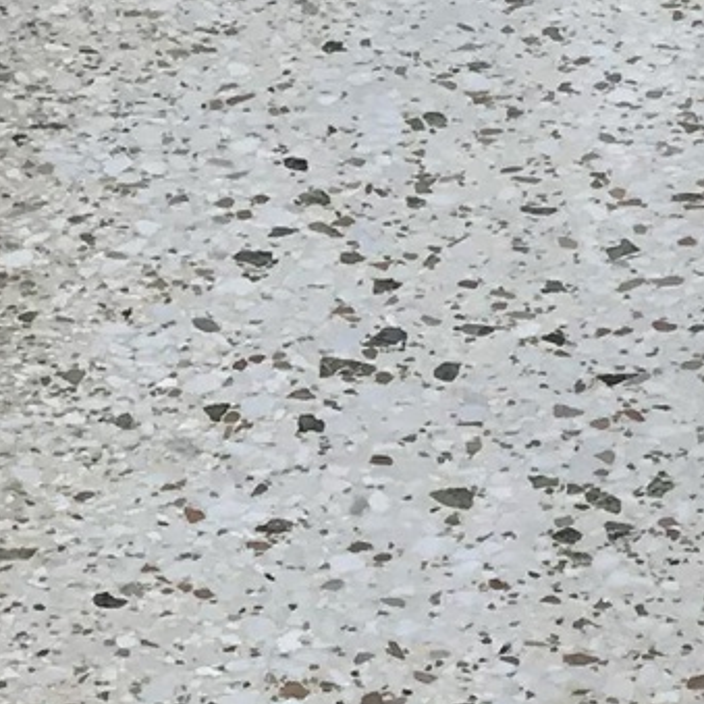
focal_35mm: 187
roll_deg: -7.5
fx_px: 4303
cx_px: 1900
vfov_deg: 9.0
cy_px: -503
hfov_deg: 8.3
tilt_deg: -16.7
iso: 20
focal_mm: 3.99
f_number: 1.8
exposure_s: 1/233
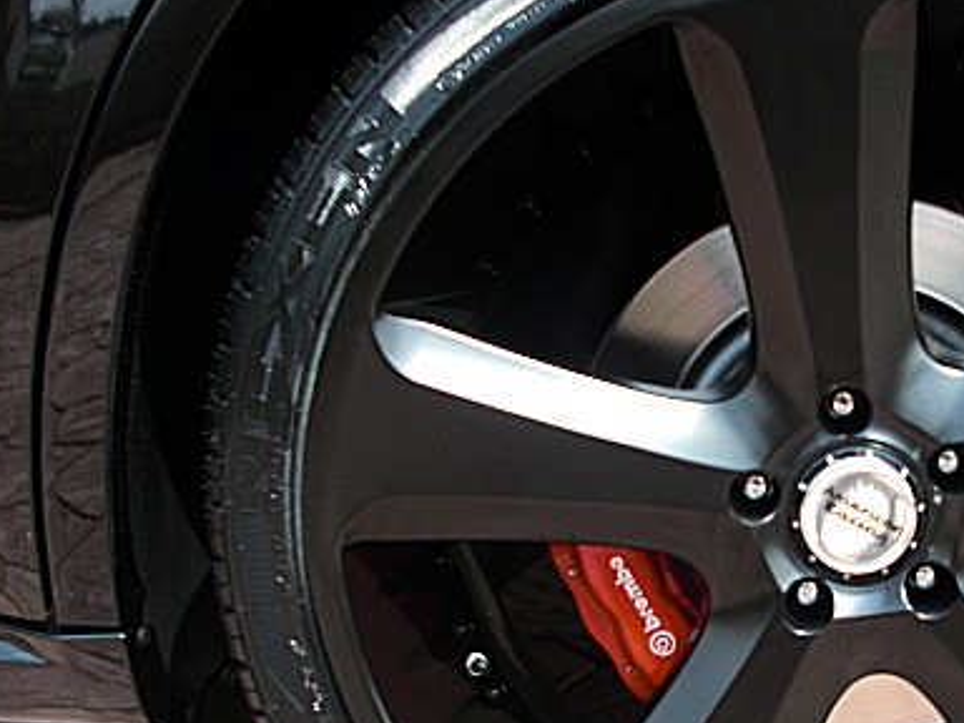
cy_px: 472
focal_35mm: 60
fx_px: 1671
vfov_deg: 24.3
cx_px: 733
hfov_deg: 31.6
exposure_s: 1/250
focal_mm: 6.3
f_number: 2.8
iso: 50
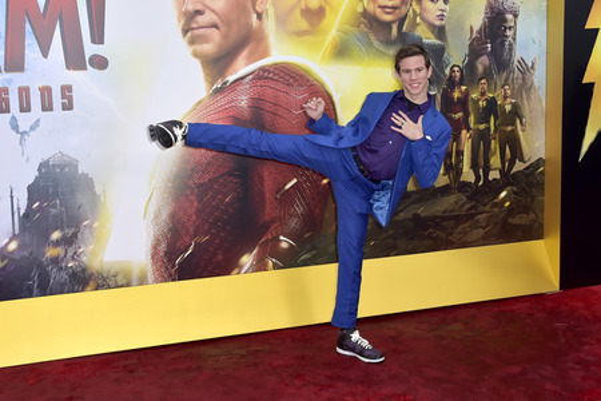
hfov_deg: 53.1
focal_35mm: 36
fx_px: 601
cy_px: 200
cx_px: 300
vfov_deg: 36.9
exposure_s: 1/250
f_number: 6.3
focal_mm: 36
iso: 320
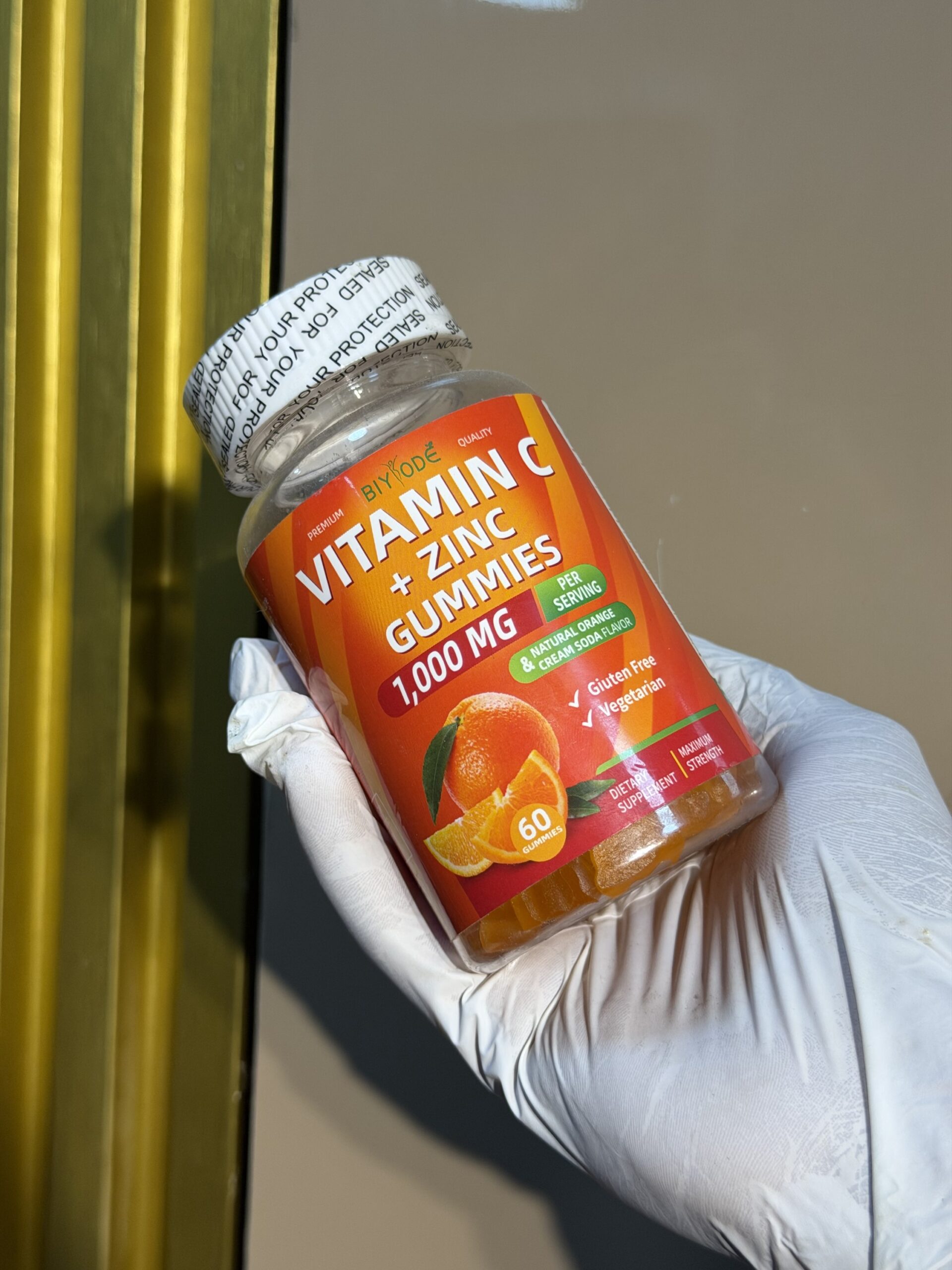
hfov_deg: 30.3
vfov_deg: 39.7
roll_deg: -3.3
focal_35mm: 48
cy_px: 635
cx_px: 476
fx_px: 1760
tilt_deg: -6.5
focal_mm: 6.76
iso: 50
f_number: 1.78
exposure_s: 1/121
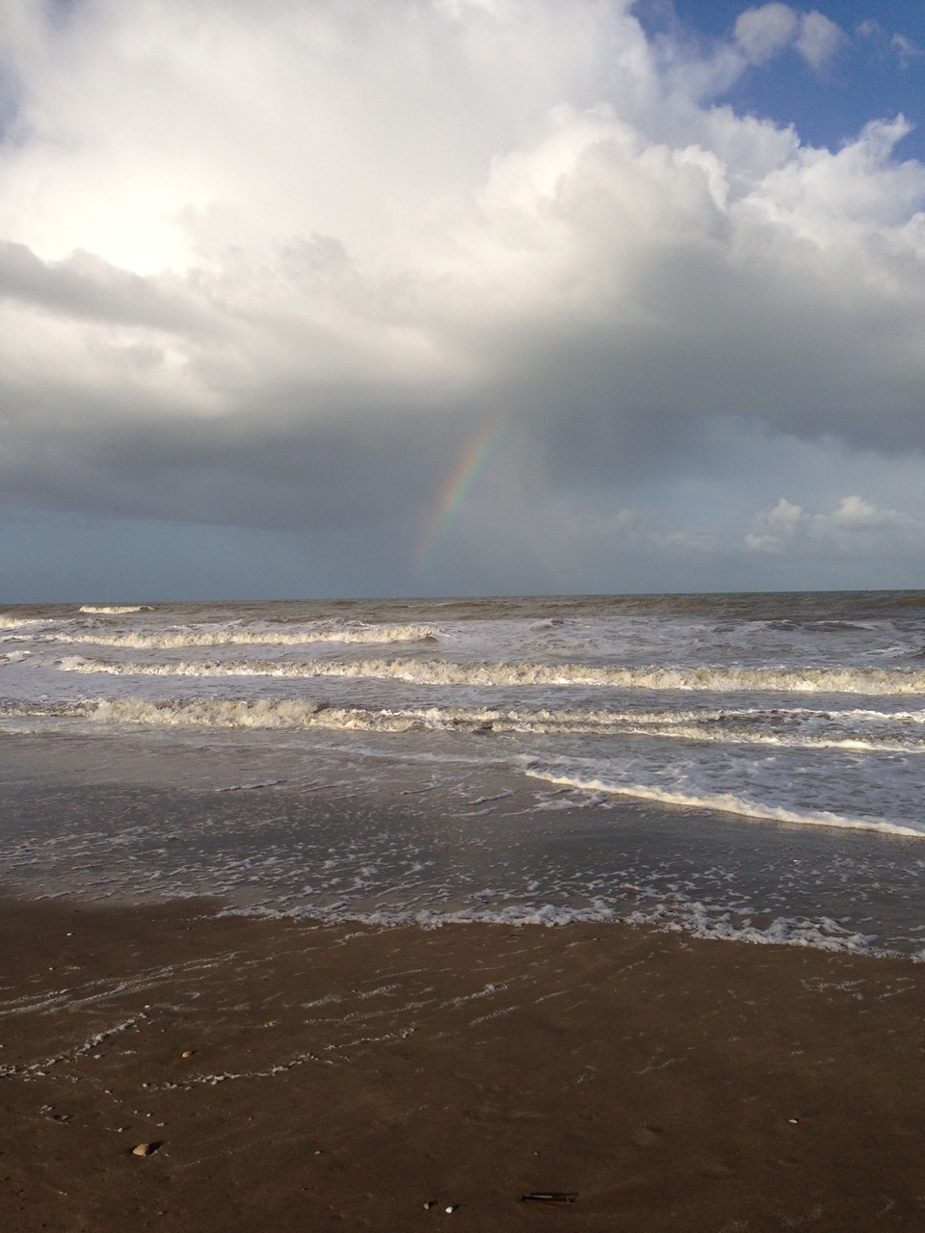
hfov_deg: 42.9
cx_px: 462
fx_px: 1176
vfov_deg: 55.4
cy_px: 616
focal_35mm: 33
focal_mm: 4.13
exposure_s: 1/2710
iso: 50
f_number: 2.4
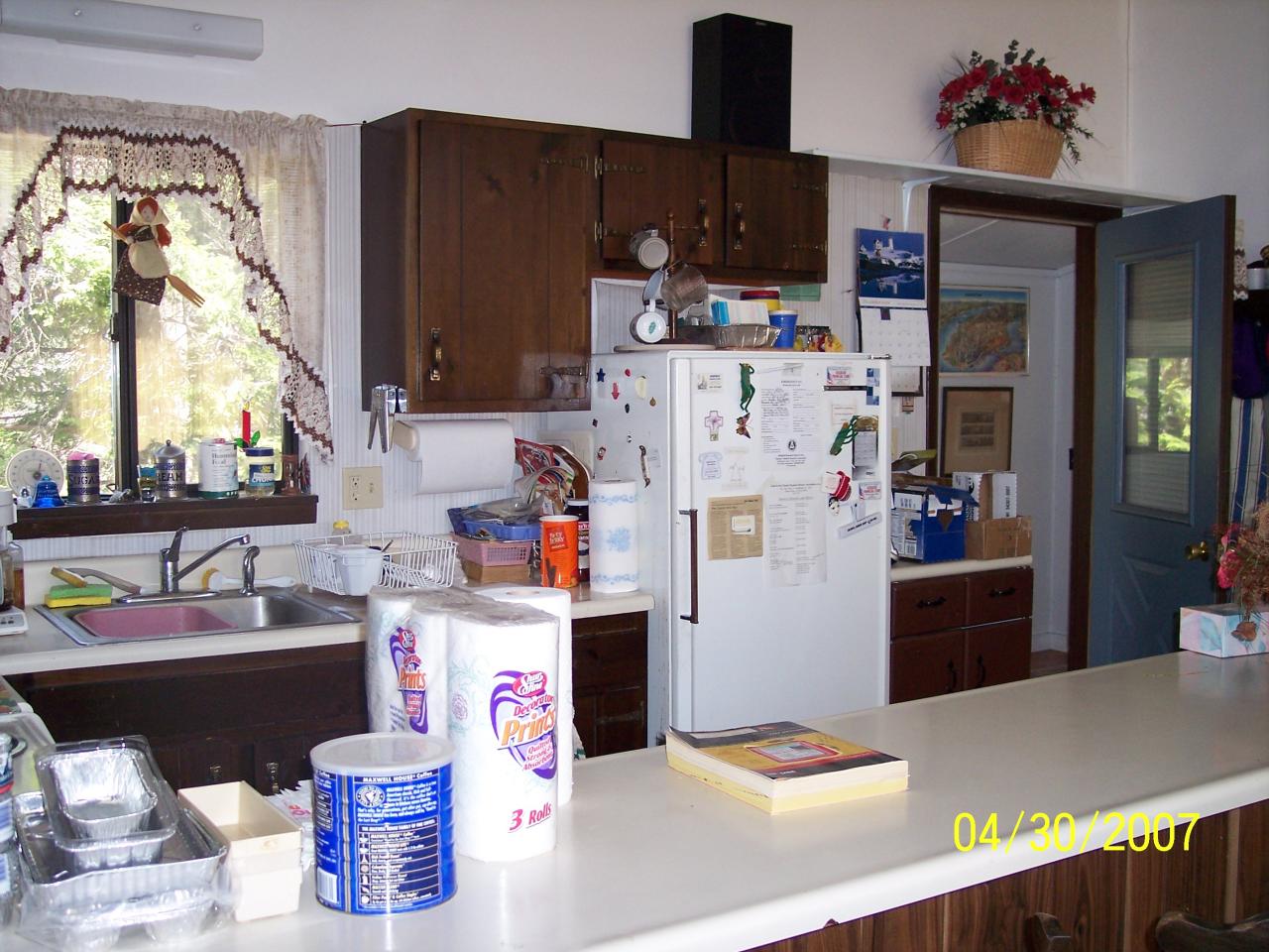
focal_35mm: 39
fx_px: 1430
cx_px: 634
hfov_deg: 47.9
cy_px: 476
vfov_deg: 36.8
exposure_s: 1/60
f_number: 2.8
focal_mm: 8
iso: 140
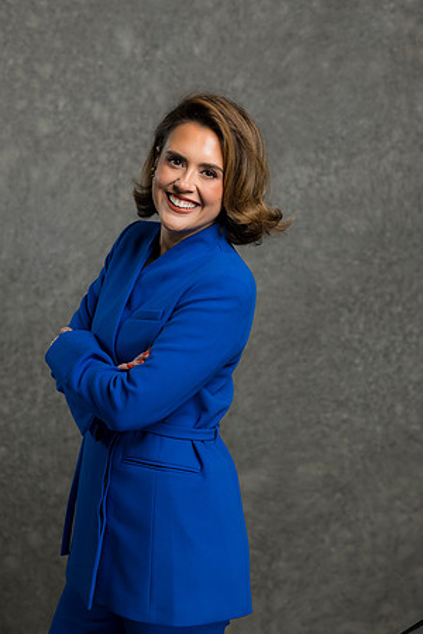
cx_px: 212
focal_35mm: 85
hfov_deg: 16.1
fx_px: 1498
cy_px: 317
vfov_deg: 23.9
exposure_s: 1/200
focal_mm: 85
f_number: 5
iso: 125
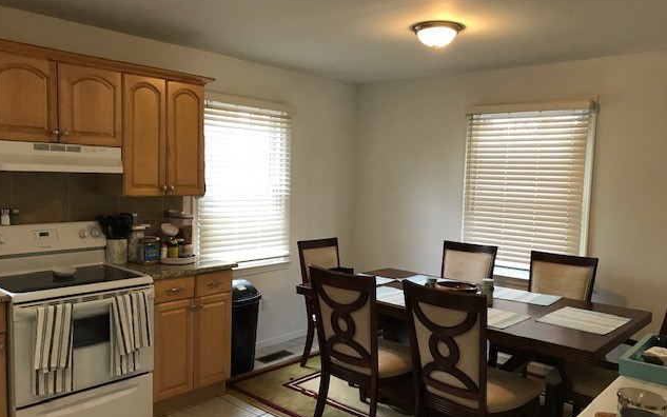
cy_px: 229
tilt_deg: -6.5
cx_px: 331
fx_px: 545
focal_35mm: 30
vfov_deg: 41.8
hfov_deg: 62.9
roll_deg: -1.3
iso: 40
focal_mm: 3.99
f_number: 1.8
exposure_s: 1/20
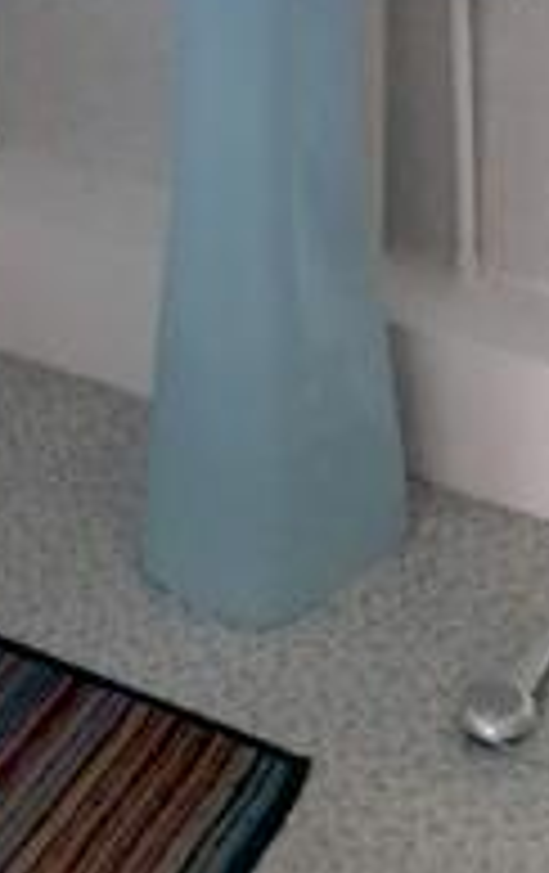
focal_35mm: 109
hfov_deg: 12.1
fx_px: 2598
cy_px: -418
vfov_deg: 17.3
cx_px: 346
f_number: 2
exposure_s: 1/60
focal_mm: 4.6
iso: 160
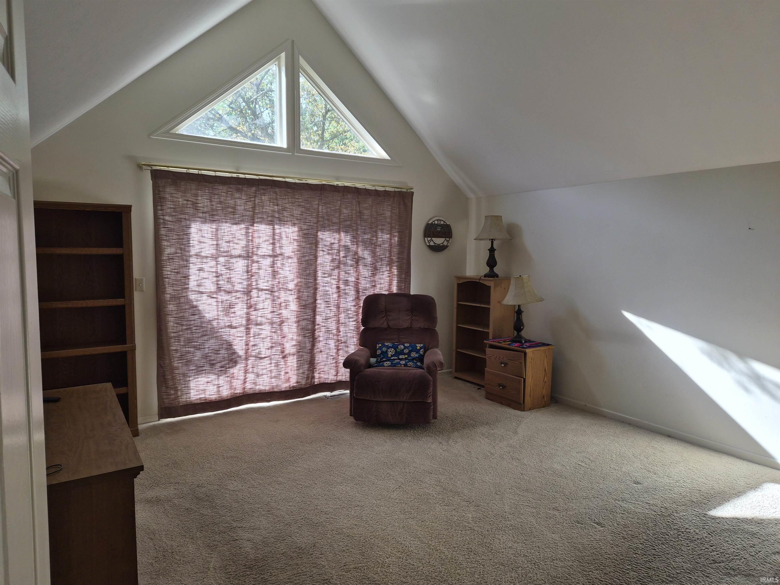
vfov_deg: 58.9
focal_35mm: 23
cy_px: 292
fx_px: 518
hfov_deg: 73.9
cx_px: 390
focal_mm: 5.4
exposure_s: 1/359
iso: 50
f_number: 1.8
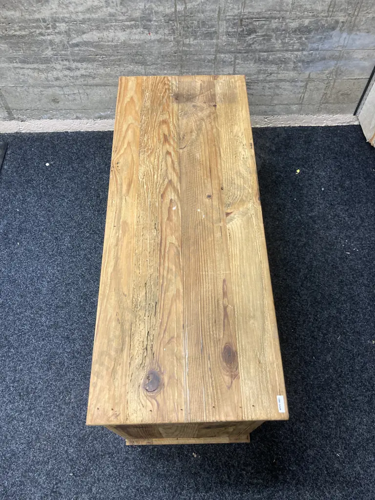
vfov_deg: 63.4
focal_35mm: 28
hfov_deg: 49.7
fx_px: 404
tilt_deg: -61.2
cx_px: 188
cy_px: 250
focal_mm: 3.99
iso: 160
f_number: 1.8
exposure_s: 1/50
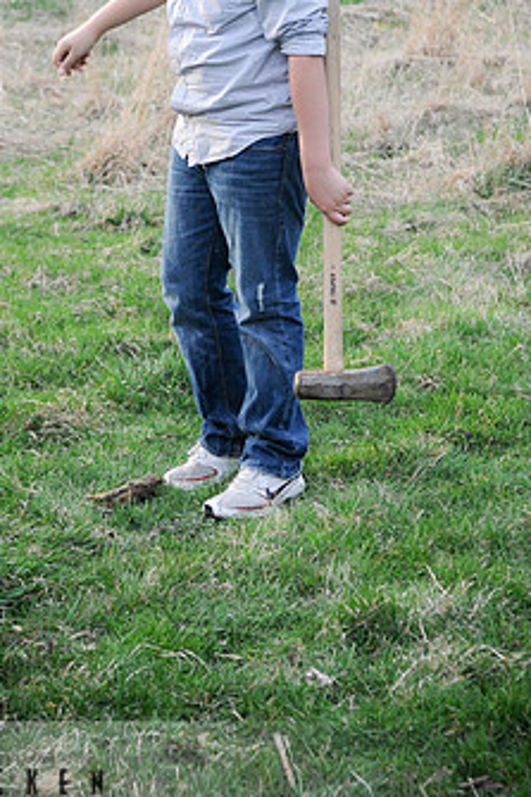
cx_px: 201
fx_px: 2451
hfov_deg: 12.4
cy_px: 278
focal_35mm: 111
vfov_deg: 18.4
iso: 400
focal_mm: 55
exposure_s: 1/320
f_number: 4.5
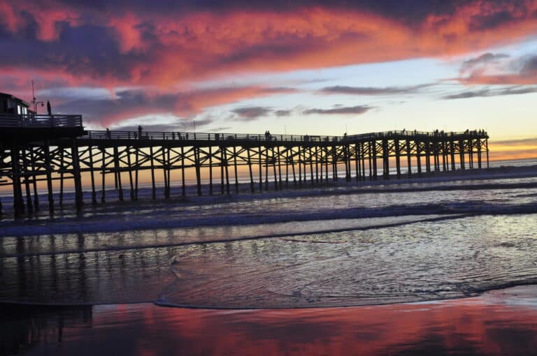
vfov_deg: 28.0
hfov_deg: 41.2
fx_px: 715
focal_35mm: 48
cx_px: 268
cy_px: 178
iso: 200
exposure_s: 1/20
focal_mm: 32
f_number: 8
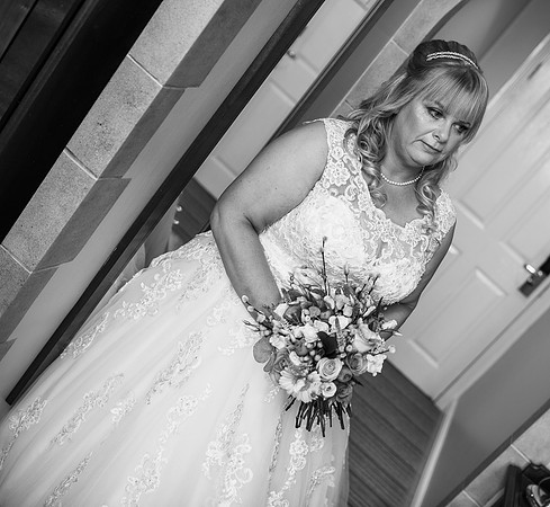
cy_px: 254
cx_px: 380
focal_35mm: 43
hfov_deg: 40.2
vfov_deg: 37.8
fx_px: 739
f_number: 2.5
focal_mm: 35
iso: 200
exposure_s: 1/125
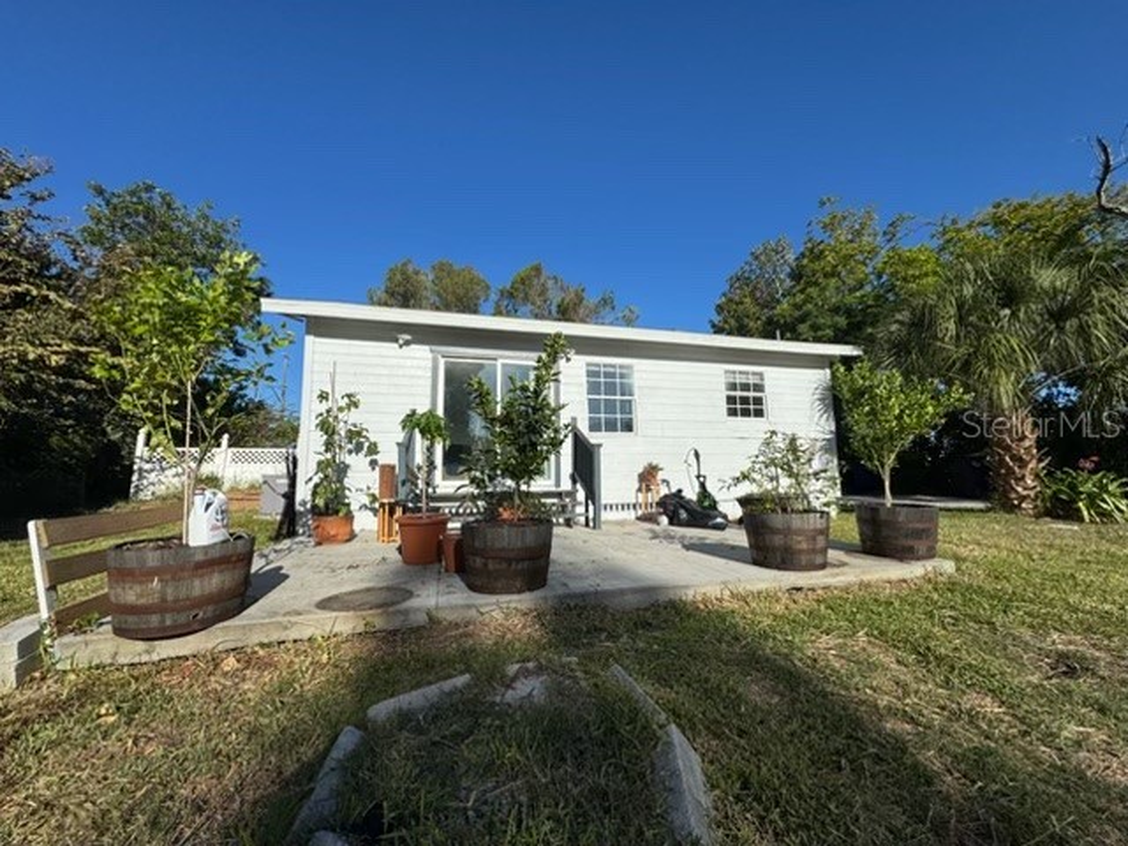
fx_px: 456
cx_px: 564
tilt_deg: +6.8
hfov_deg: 102.1
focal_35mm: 14
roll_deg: +0.3
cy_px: 423
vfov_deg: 85.7
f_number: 2.2
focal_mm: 2.22
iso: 40
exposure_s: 1/3906
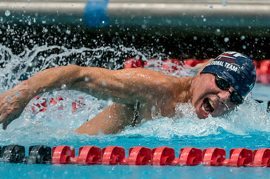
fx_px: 6145
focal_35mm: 820
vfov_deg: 1.7
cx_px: 206
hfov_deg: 2.5
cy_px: 149
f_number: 2.8
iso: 2000
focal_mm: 200
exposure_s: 1/1000
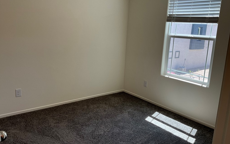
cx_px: 115
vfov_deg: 40.6
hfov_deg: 61.2
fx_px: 194
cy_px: 67
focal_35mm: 31
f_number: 1.8
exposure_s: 1/120
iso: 32
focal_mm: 3
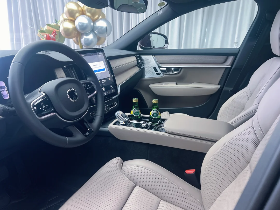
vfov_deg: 53.1
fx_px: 210
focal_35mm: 26
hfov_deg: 67.3
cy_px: 105
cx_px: 140
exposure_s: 1/121
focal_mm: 5.7
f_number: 1.5
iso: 125
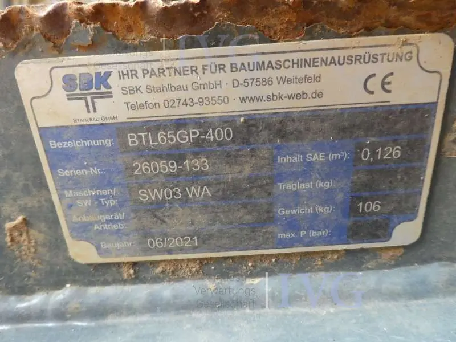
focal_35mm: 24
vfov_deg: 56.8
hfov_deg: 71.6
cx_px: 228
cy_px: 171
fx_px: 316
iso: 640
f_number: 3.3
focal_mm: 4.3
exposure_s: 1/125
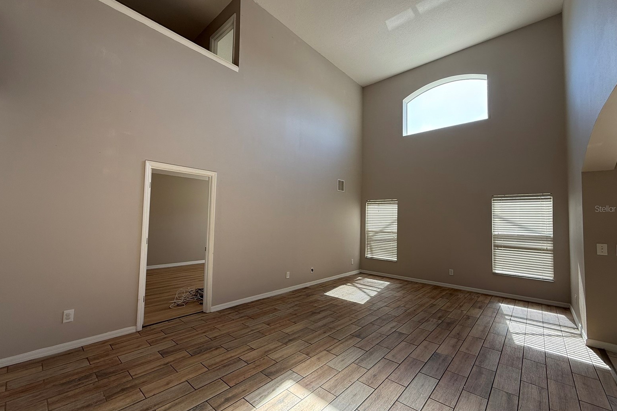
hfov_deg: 100.4
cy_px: 208
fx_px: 257
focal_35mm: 15
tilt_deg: +3.1
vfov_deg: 77.3
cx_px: 315
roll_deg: -1.8
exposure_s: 1/156
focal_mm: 2.22
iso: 64
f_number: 2.2
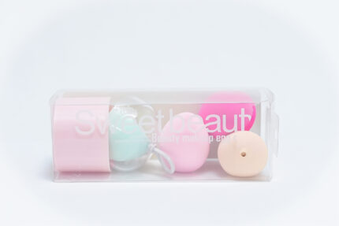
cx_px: 170
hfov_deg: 20.4
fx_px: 942
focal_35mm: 100
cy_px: 113
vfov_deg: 13.7
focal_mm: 67
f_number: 4.5
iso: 3200
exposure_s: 1/640
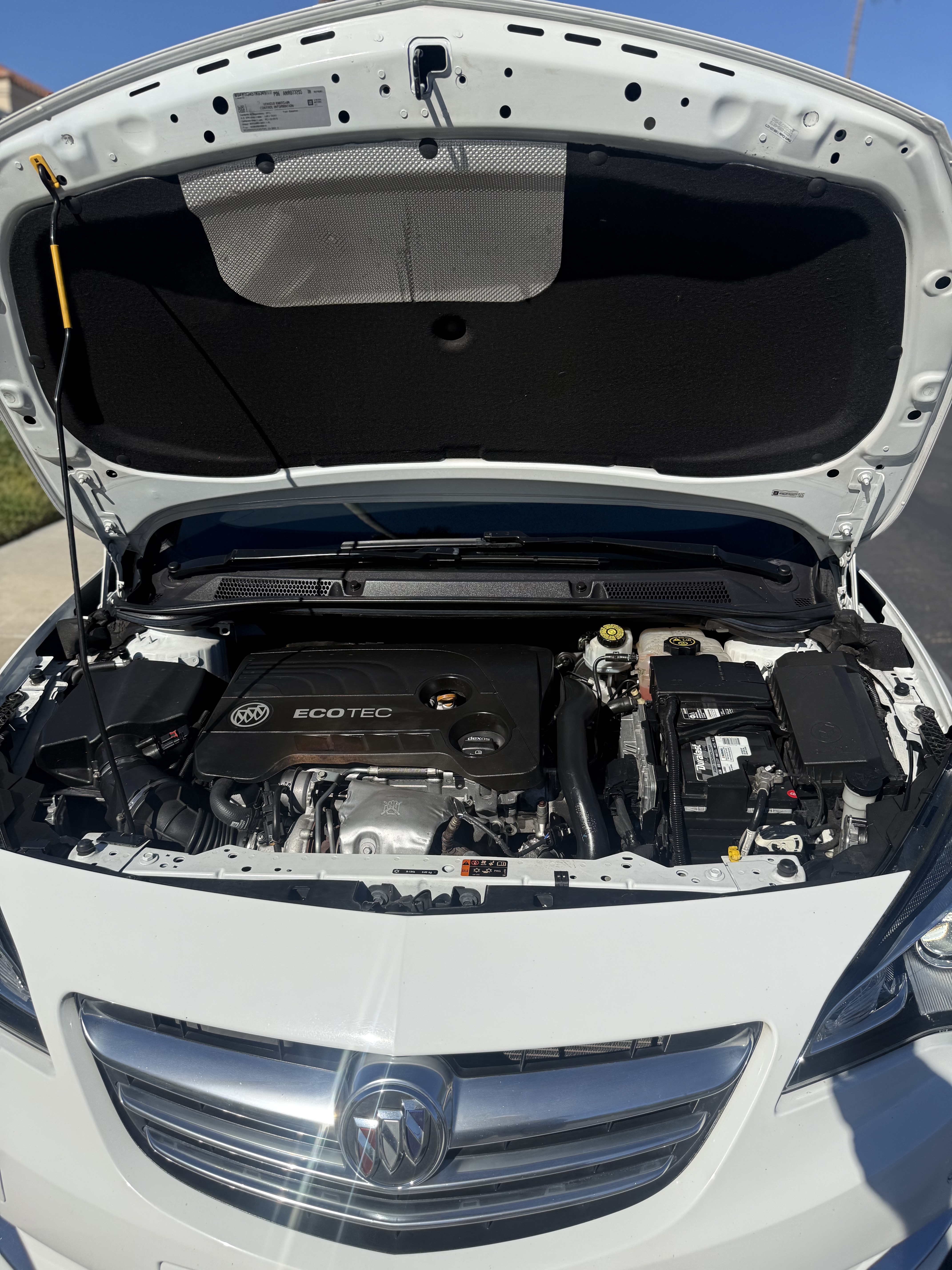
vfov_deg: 71.6
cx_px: 476
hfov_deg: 56.8
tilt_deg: -17.9
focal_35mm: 24
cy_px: 635
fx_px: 880
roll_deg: -7.0
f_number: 1.78
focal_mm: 6.76
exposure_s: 1/7353
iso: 80
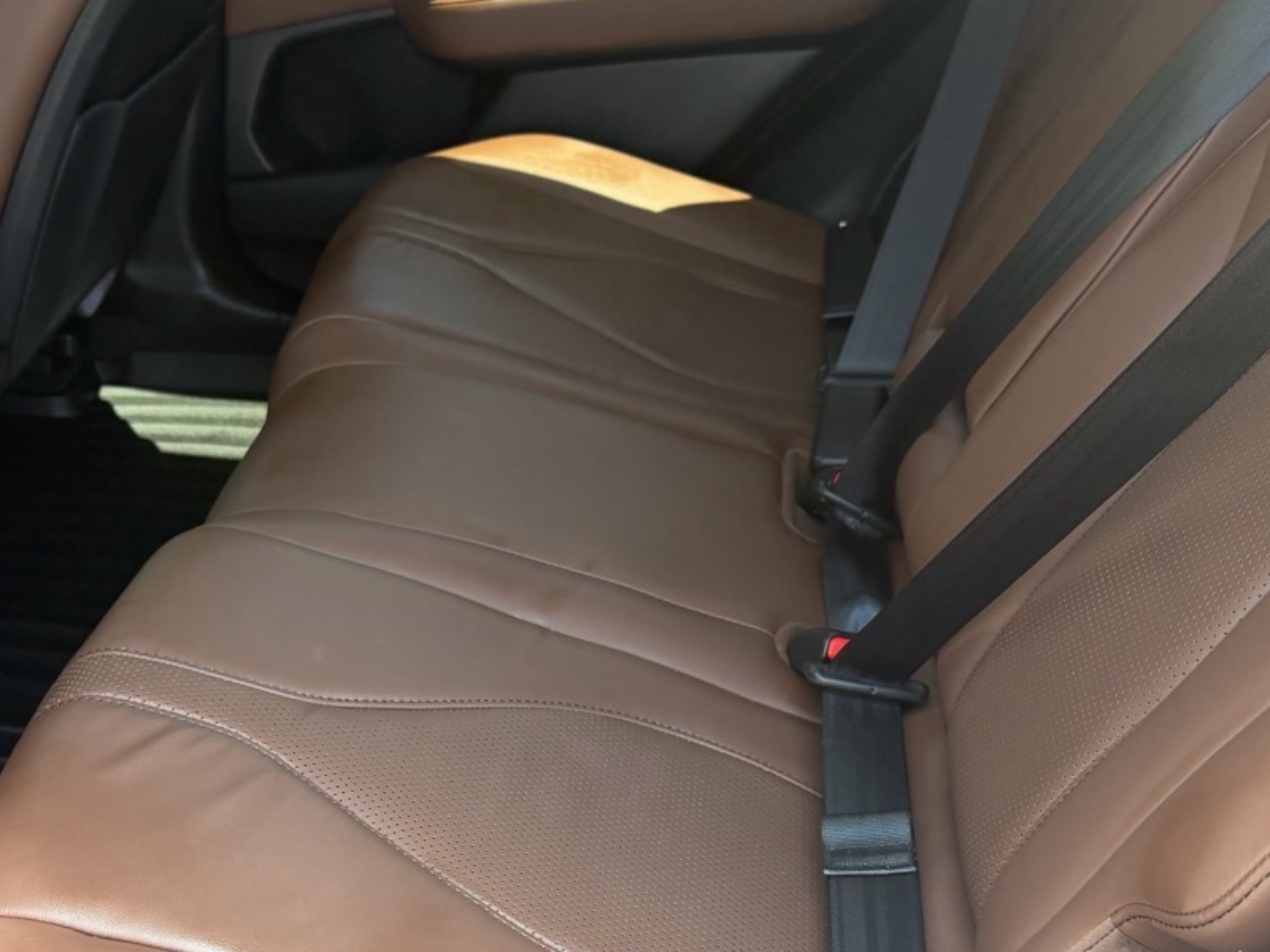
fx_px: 1761
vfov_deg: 30.1
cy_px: 595
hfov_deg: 39.4
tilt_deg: -35.8
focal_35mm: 48
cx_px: 473
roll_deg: -5.8
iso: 200
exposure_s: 1/214
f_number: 1.78
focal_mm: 6.76
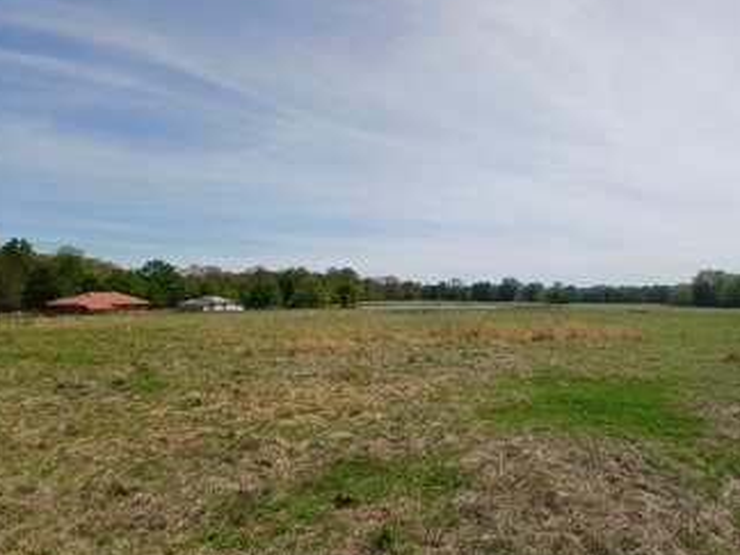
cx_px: 441
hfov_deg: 78.2
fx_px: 449
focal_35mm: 21
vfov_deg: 63.3
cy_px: 306
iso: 64
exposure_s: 1/2304
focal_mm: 1.4
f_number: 2.2
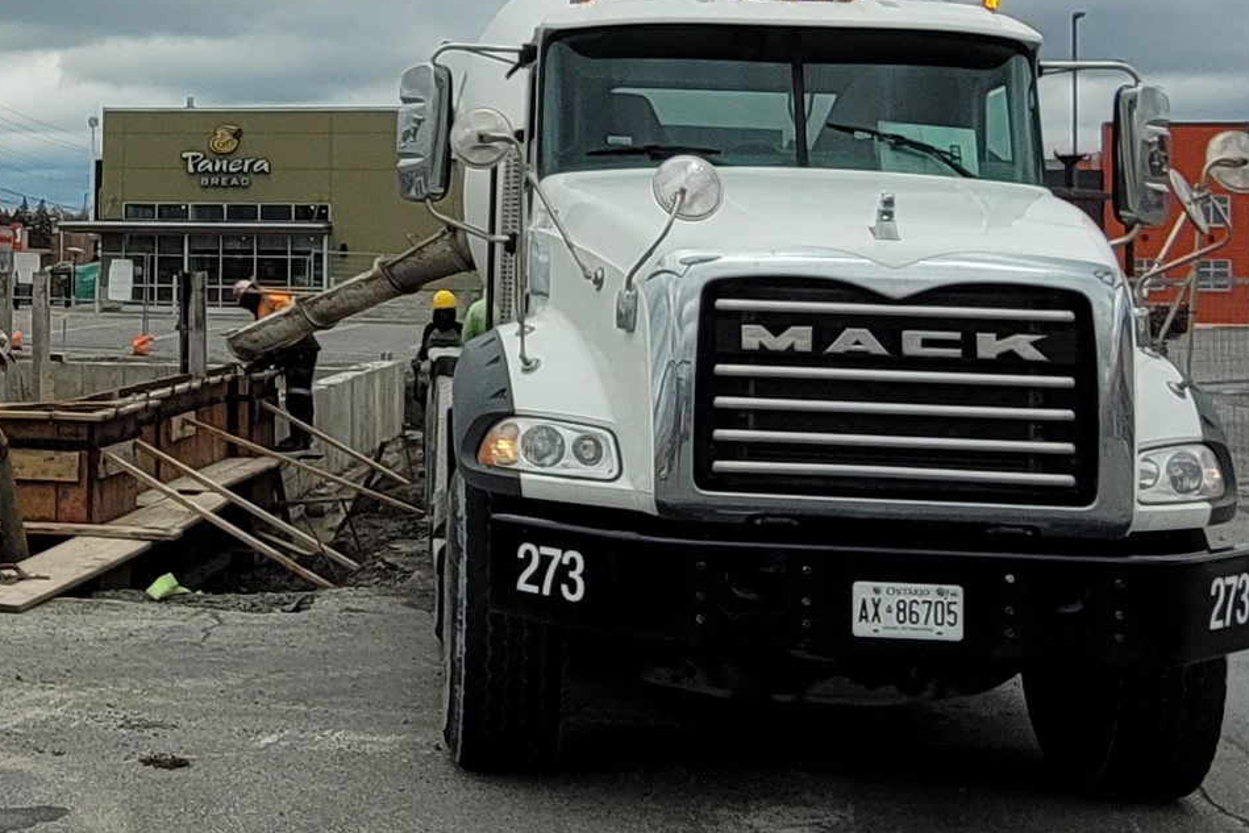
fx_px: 1978
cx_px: 222
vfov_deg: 23.3
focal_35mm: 57
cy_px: 136
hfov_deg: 33.8
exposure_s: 1/1765
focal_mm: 1.74
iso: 40
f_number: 2.2
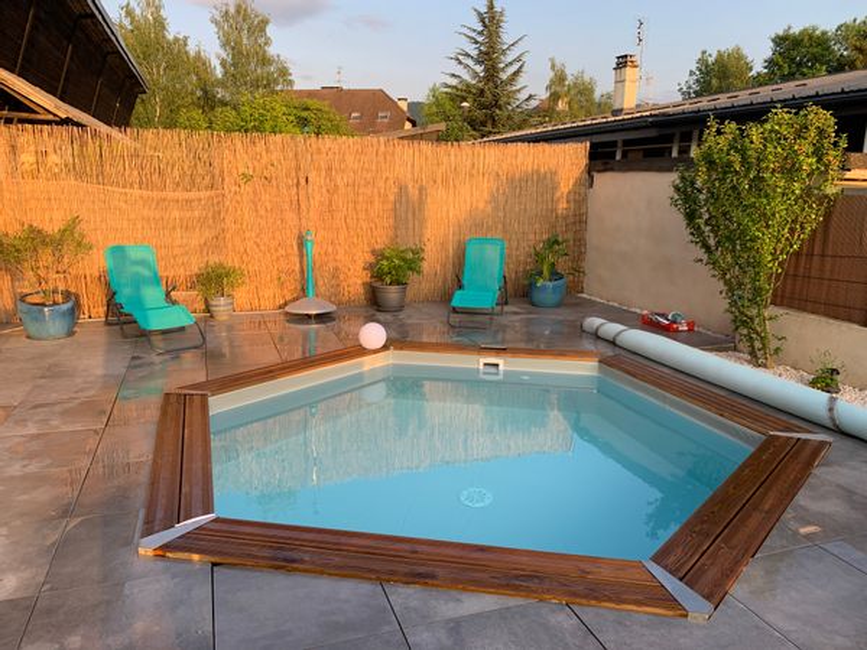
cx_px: 434
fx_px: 651
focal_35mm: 26
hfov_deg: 67.3
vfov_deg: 53.1
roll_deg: -0.6
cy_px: 325
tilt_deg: -12.6
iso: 25
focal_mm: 4.25
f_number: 1.8
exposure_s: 1/231
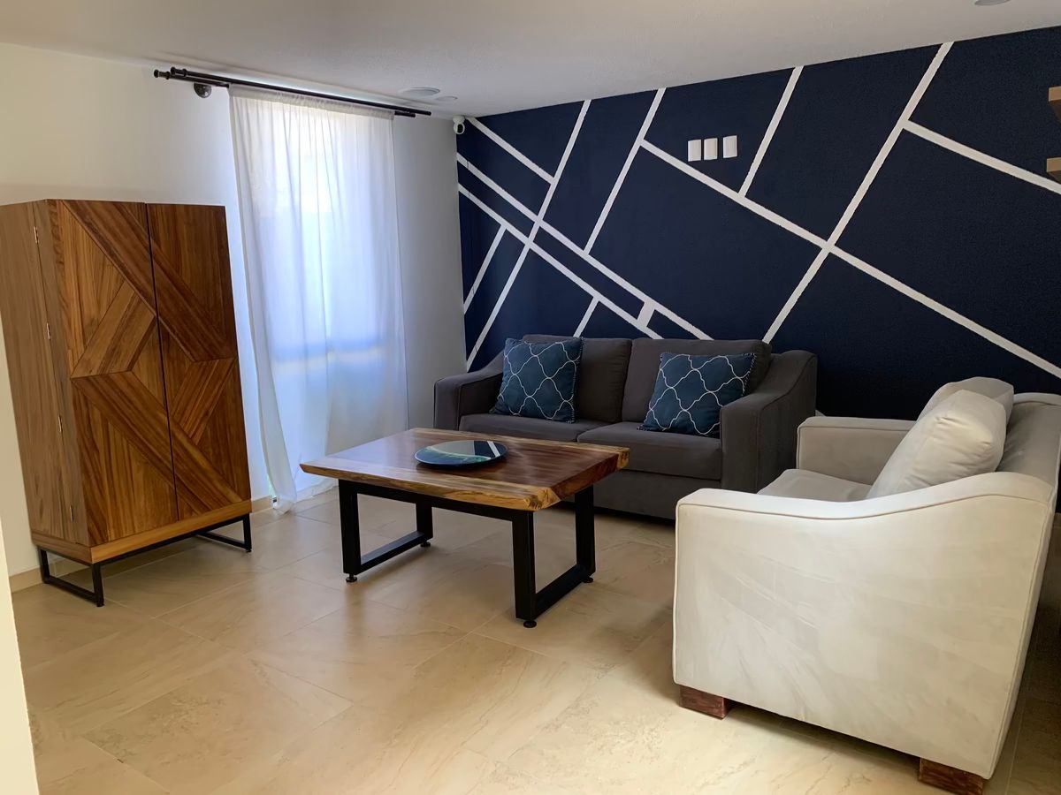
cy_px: 398
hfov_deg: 67.3
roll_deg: +2.4
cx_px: 530
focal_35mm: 26
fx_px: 797
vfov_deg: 53.1
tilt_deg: -10.6
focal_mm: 4.25
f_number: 1.8
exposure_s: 1/61
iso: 100
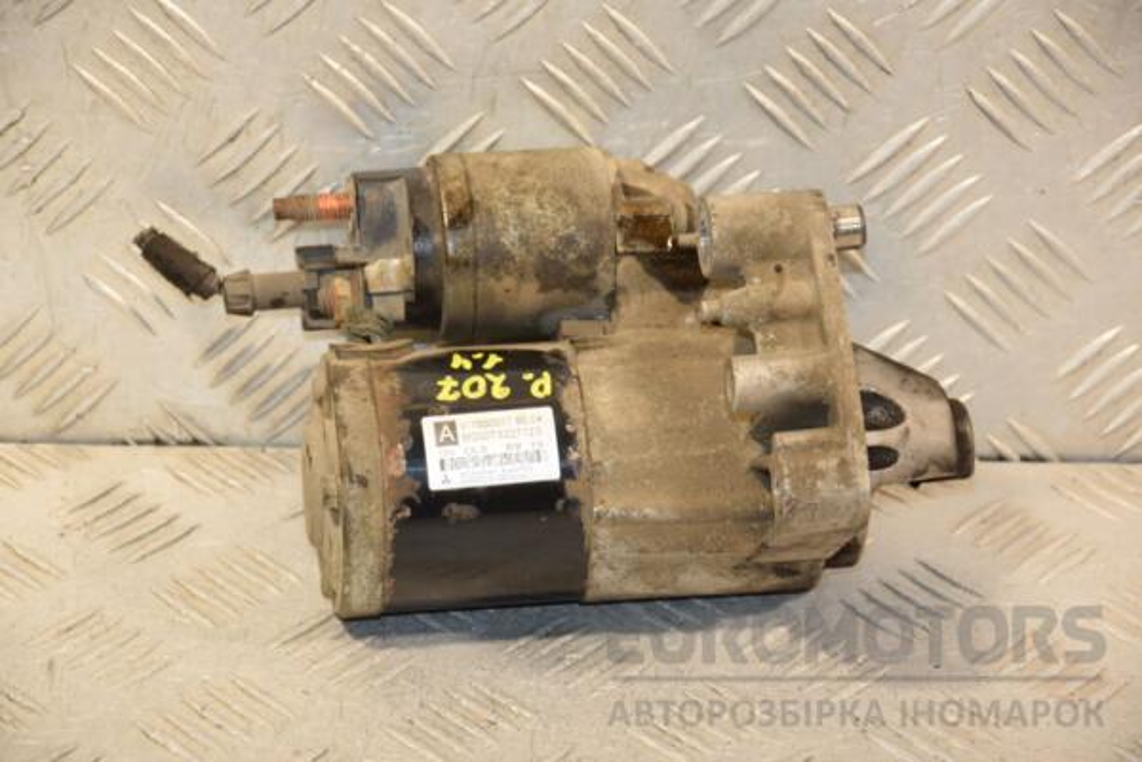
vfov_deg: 9.9
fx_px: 4377
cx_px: 571
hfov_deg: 14.9
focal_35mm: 138
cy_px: 381
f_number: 5.6
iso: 800
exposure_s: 1/200
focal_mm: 92
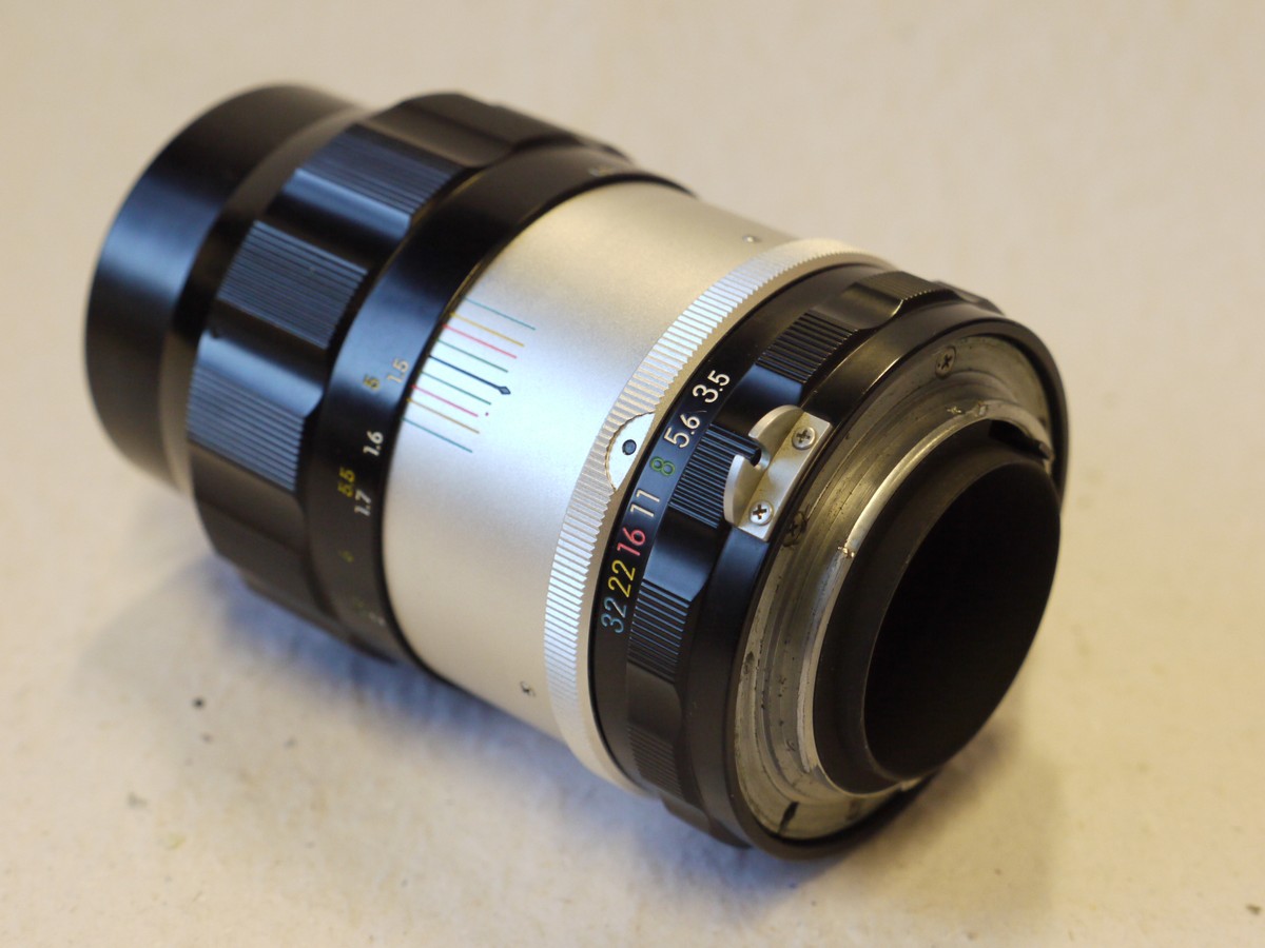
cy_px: 474
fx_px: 2777
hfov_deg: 25.7
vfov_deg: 19.4
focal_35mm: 76
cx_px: 632
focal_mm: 38
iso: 800
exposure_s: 1/80
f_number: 5.6
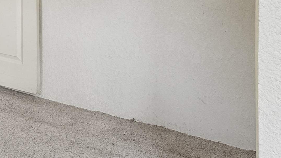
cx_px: -110
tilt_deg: -0.6
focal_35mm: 75
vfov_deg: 14.7
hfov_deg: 23.8
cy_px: -93
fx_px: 559
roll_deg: +0.9
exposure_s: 1/60
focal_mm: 6.9
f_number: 1.8
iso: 160
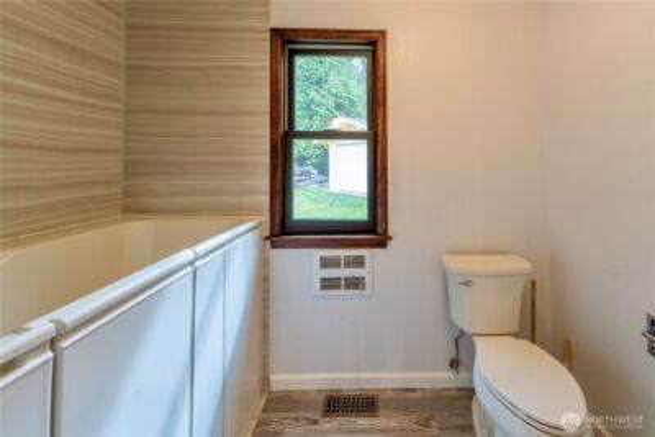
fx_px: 255
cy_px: 218
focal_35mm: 14
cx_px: 328
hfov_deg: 104.2
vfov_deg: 81.3
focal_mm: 14
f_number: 8
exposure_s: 1/50
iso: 320
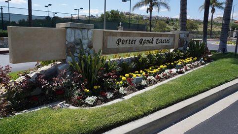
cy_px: 59
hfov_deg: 71.9
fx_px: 164
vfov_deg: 44.3
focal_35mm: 26
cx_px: 116
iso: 100
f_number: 9
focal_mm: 16
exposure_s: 1/160
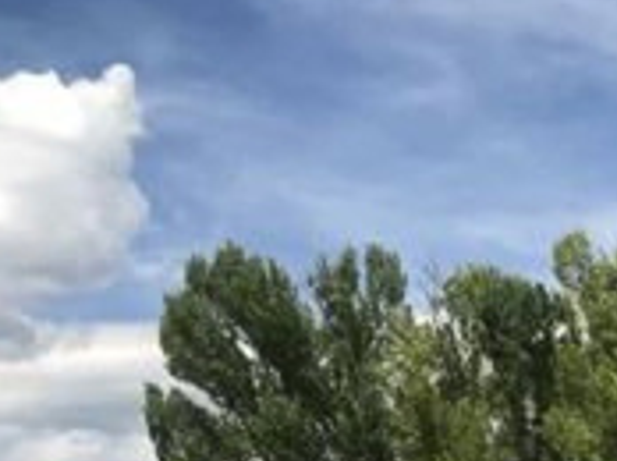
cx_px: 787
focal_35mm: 103
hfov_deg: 17.9
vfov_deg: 13.3
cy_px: 741
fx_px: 1833
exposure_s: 1/2994
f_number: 1.8
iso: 20
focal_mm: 3.99
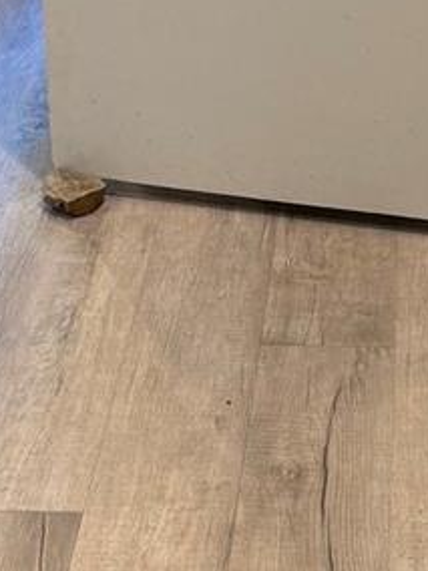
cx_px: 277
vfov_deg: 14.9
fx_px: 2143
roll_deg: +0.8
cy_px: -22
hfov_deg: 11.4
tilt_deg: -19.4
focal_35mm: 130
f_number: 1.78
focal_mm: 6.76
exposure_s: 1/60
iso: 160
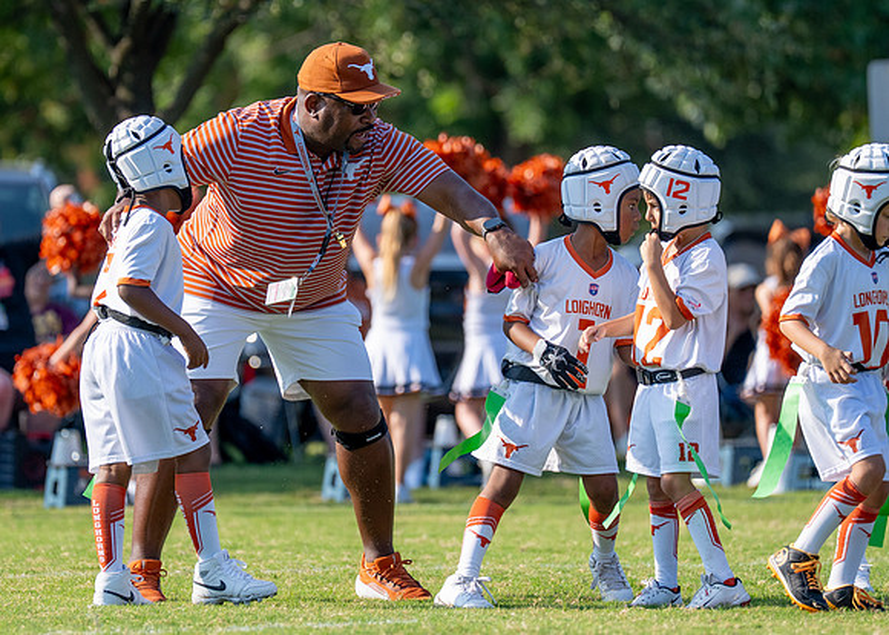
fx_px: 9740
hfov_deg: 5.2
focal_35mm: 386
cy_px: 304
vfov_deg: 3.7
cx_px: 396
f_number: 2.8
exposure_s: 1/2500
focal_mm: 200
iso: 200
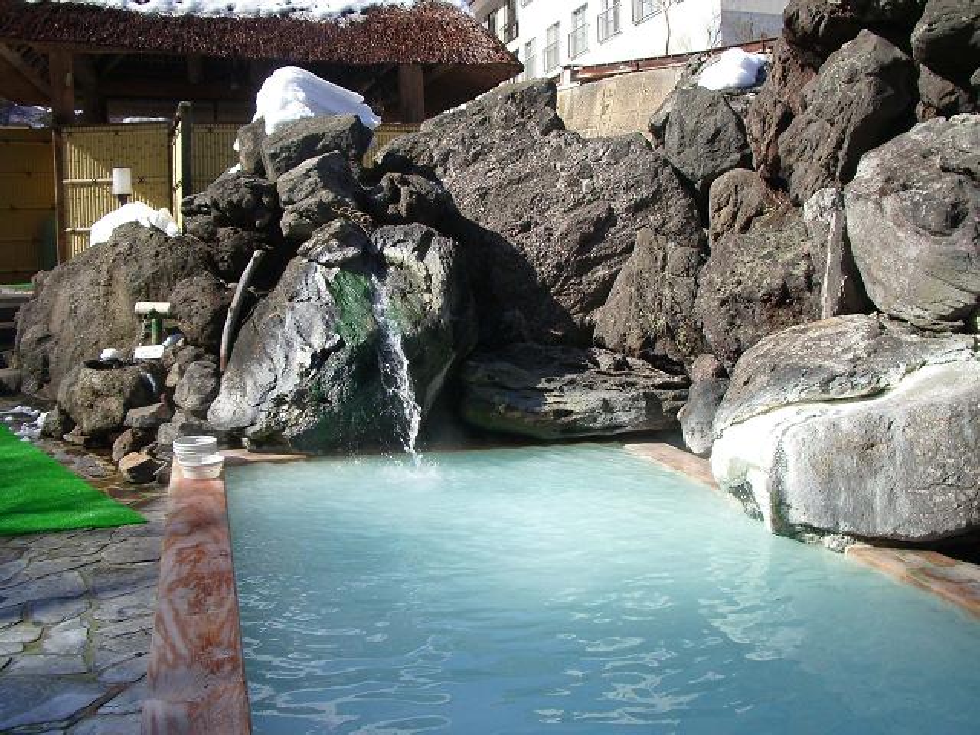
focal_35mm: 35
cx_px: 490
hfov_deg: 52.6
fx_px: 991
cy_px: 368
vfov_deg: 40.7
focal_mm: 5.8
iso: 80
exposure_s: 1/400
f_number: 4.3
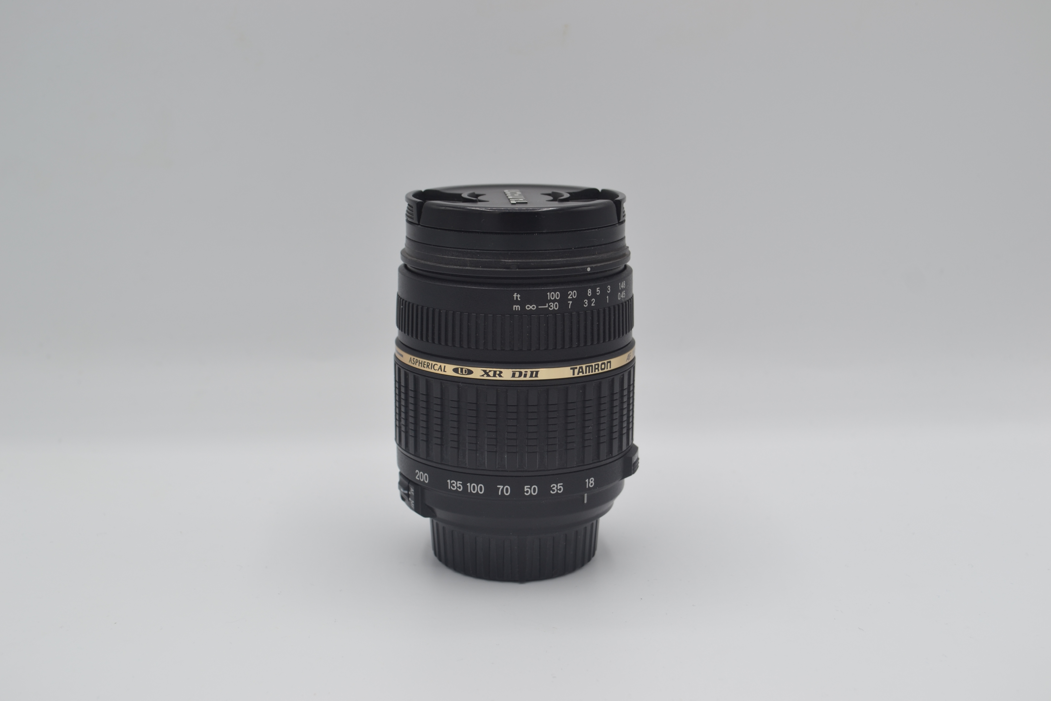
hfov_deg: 41.1
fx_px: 1401
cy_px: 350
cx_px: 526
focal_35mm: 48
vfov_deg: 28.1
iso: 110
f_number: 5.6
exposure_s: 1/125
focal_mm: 32
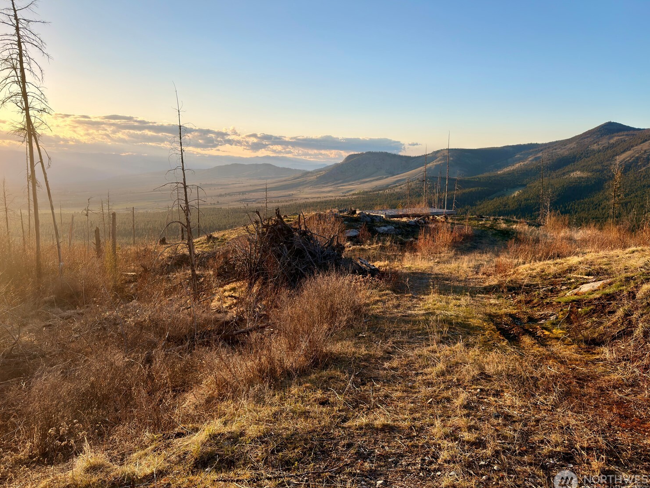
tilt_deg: -9.3
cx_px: 316
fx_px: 488
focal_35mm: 26
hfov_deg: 67.3
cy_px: 236
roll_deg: -0.4
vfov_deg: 53.1
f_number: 1.78
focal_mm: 6.76
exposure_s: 1/1905
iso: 64
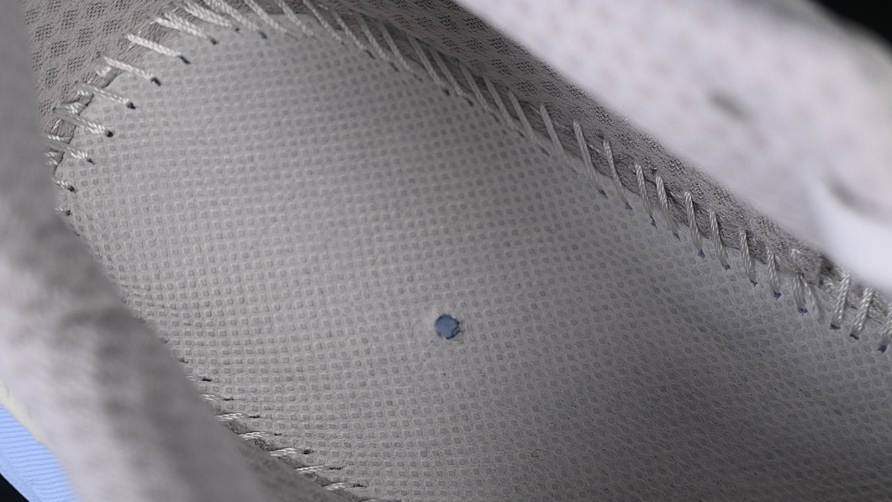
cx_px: 449
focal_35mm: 80
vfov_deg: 15.1
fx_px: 1892
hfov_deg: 26.5
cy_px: 281
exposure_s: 1/80
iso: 160
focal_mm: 50
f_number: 7.1
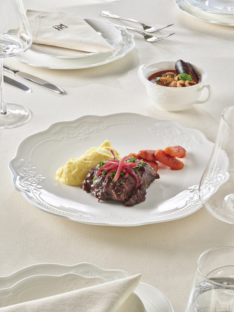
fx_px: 784
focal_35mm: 87
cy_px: 156
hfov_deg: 17.0
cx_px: 117
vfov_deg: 22.5
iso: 2500
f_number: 16
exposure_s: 1/125
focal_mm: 110
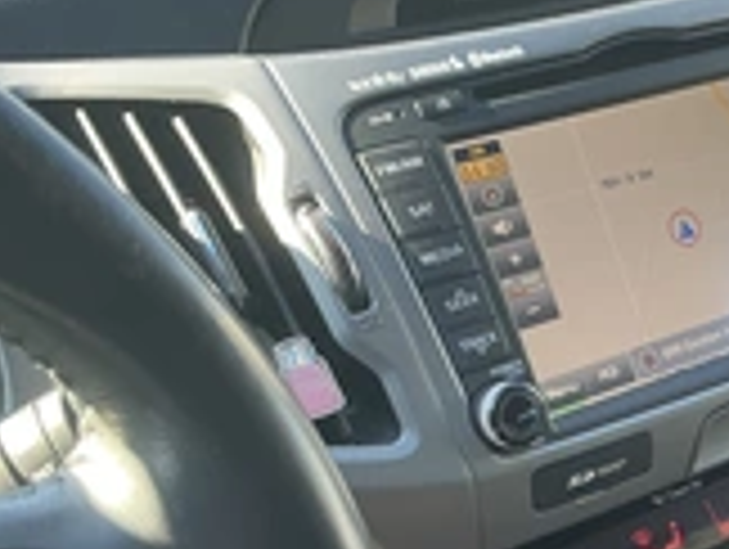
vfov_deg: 21.2
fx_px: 1455
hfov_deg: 26.5
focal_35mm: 69
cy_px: 414
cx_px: 747
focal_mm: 3
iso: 50
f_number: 1.8
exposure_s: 1/122
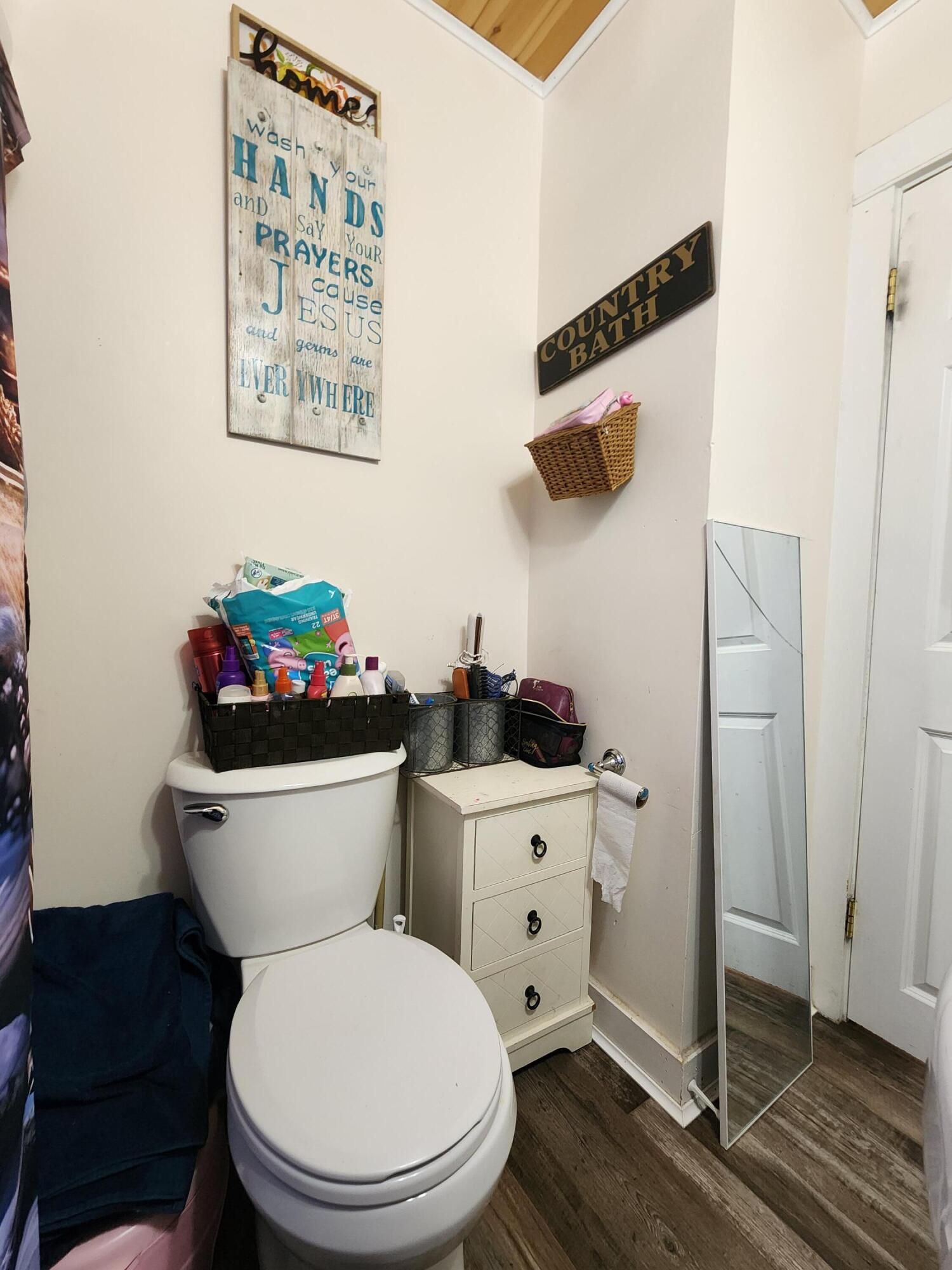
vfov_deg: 106.2
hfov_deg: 89.9
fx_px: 477
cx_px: 476
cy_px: 635
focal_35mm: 13
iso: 250
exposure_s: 1/60
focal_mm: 2.2
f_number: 2.2
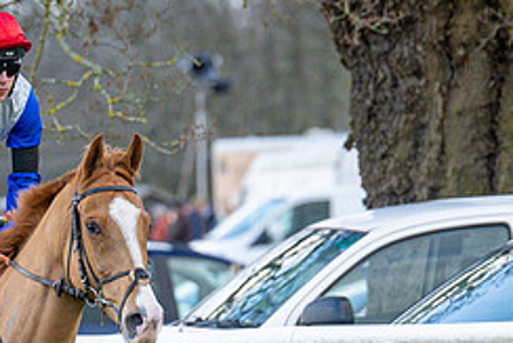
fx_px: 15227
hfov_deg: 1.9
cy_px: 314
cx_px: 128
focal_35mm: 1068
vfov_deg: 1.3
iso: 500
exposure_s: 1/1000
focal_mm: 200
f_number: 4
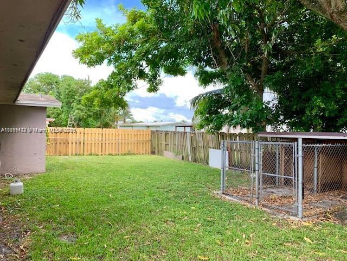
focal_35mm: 26
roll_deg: -0.7
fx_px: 261
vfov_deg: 53.1
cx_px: 174
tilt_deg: -0.1
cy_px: 130
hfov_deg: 67.3
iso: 32
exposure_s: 1/122
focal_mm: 4.25
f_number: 1.8
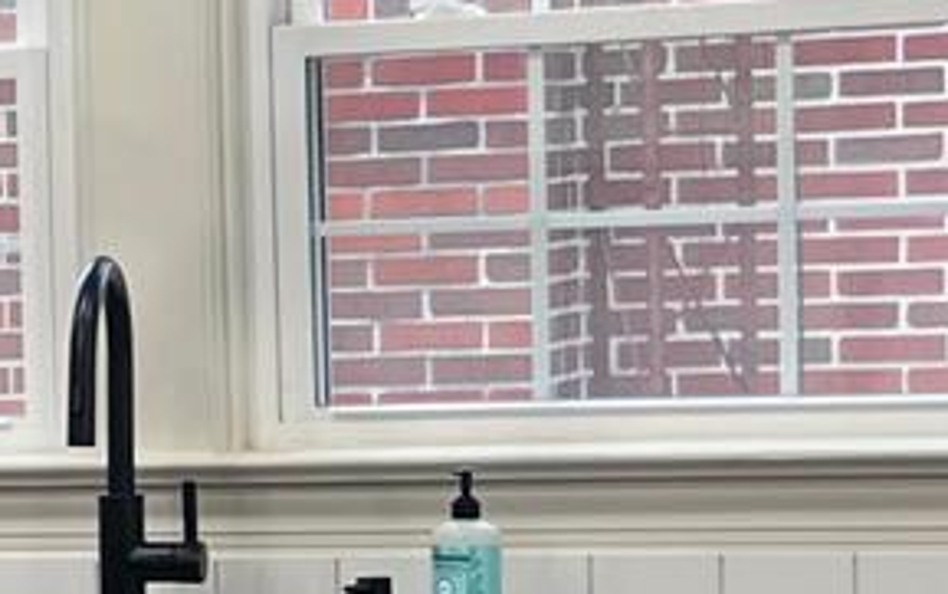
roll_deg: +2.6
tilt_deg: -3.9
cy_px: 499
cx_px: -1506
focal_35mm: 195
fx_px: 5041
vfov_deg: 6.7
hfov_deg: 9.3
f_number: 1.5
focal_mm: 5.7
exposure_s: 1/60
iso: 64
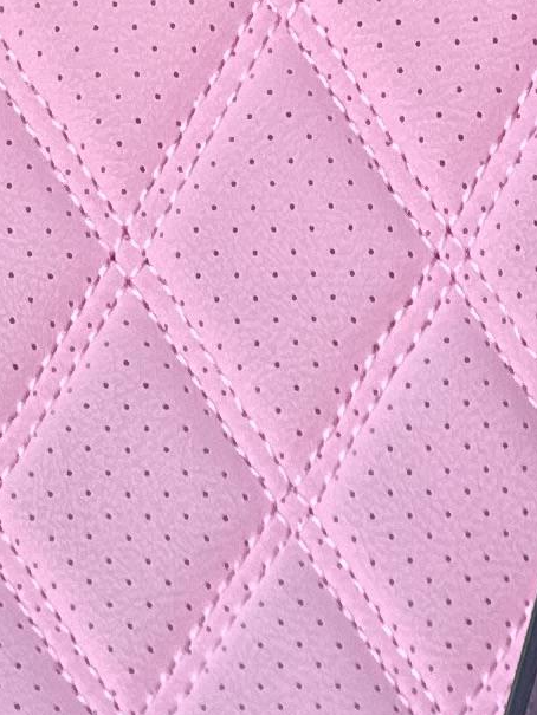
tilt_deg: -27.3
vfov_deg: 9.4
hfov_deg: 8.8
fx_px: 3308
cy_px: 2205
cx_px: 1046
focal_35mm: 160
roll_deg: +1.2
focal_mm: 6.76
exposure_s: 1/121
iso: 64
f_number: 1.78
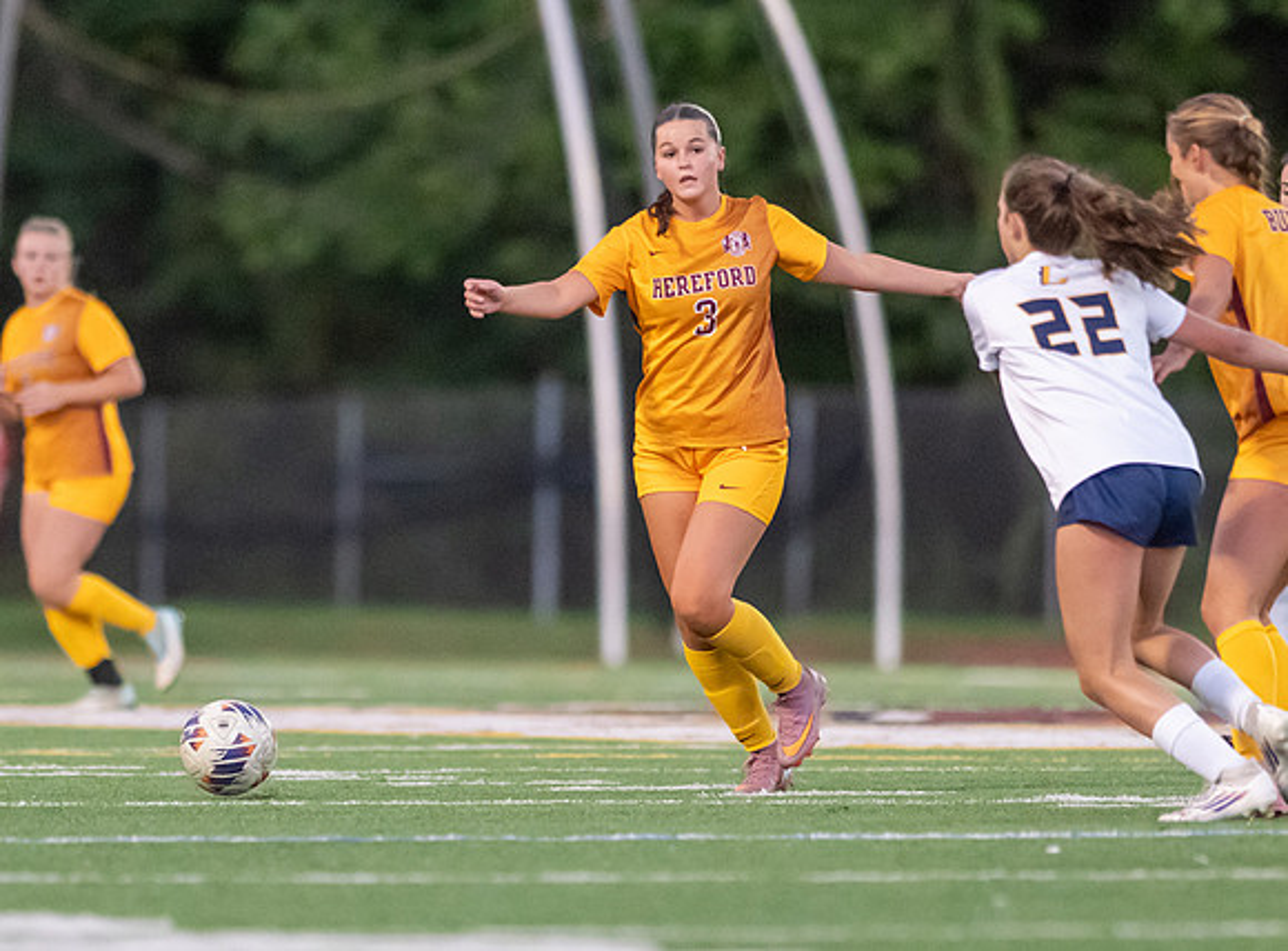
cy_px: 613
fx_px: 22694
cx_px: 567
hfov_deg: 3.3
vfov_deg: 2.4
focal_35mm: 613
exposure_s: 1/1000
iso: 9000
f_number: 2.8
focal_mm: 300
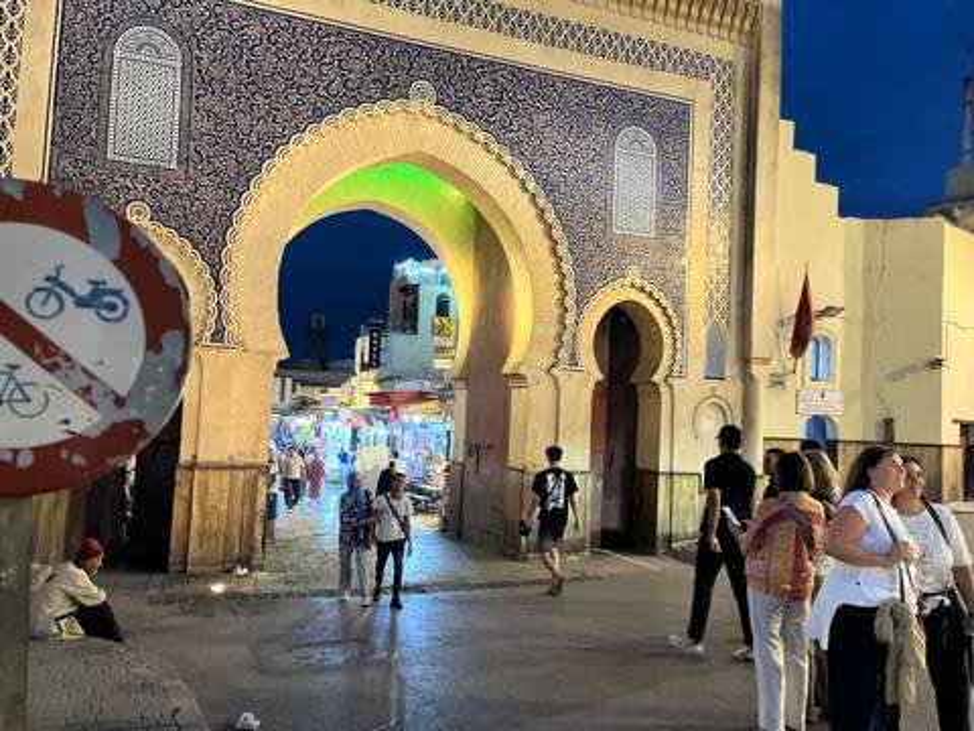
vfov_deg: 53.1
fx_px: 732
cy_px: 366
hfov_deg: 67.3
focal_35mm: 26
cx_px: 487
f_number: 1.6
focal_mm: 5.1
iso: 500
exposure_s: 1/33
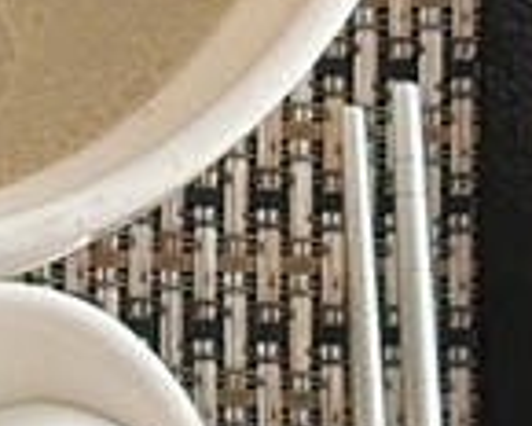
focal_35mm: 389
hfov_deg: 4.7
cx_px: -1218
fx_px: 6125
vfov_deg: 4.0
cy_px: 690
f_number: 1.78
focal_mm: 6.86
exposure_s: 1/60
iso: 250
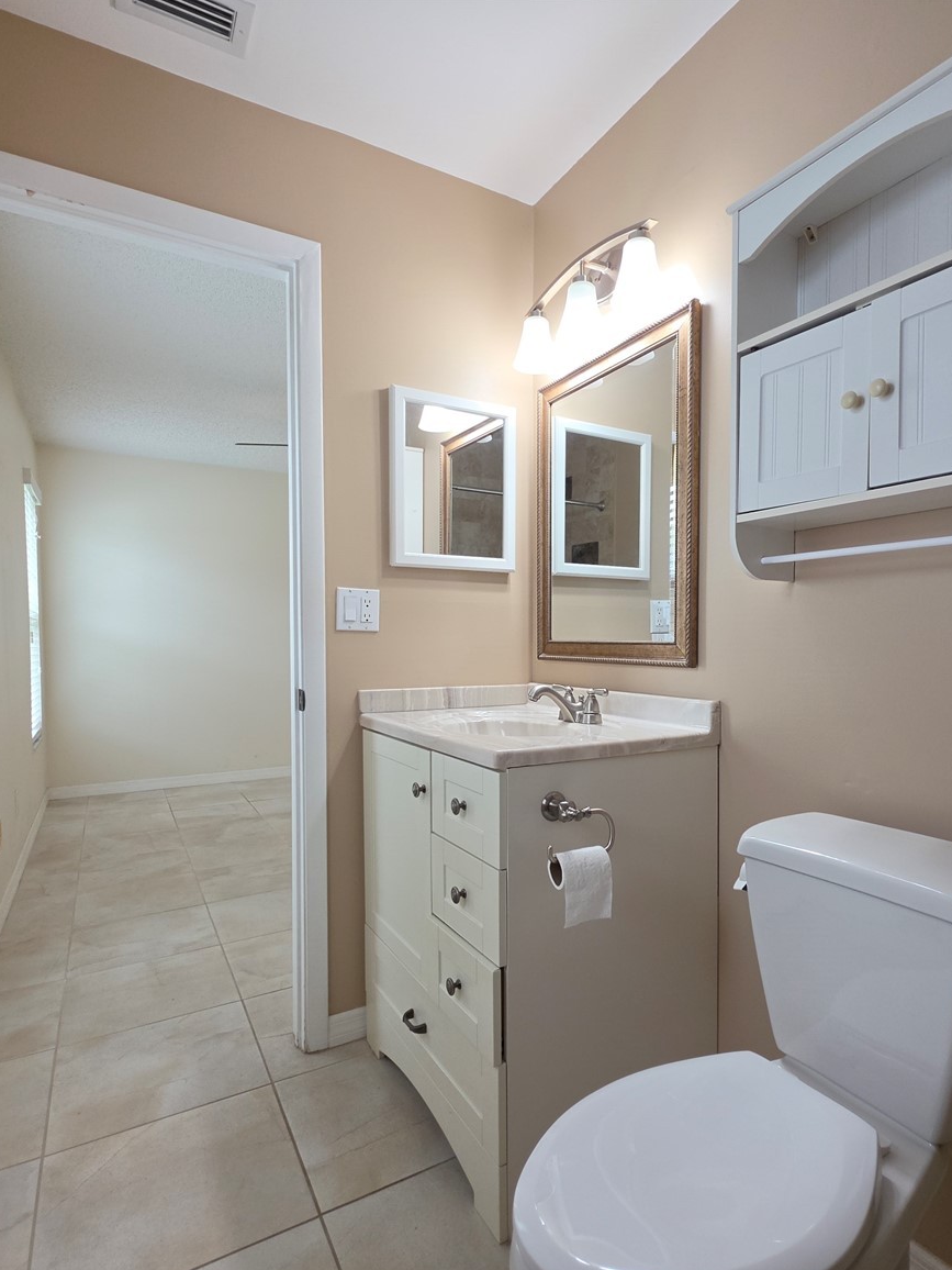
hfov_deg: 71.4
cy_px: 656
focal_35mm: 18
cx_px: 520
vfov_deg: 87.7
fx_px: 660
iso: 80
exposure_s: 1/120
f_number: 1.9
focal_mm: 2.2
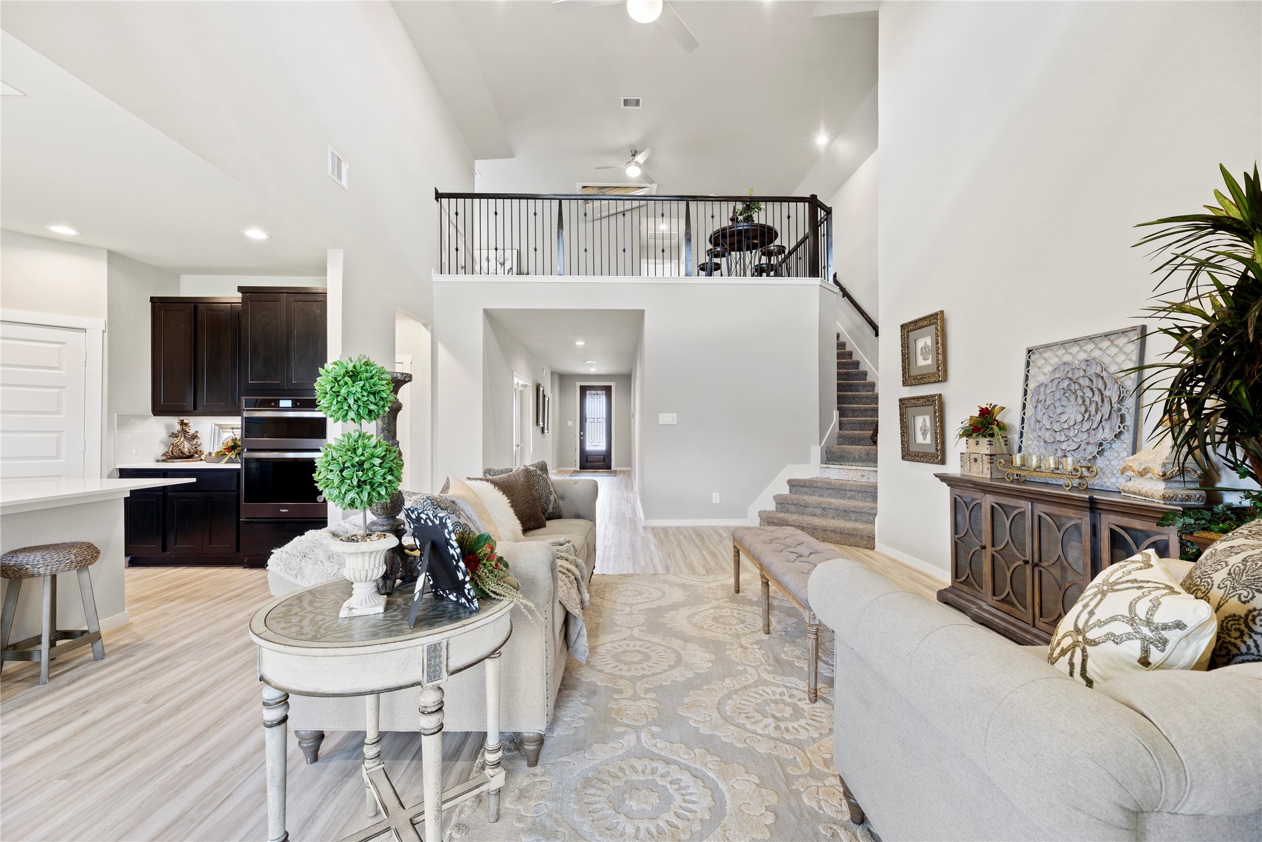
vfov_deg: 81.2
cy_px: 421
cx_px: 631
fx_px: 491
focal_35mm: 14
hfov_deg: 104.2
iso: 800
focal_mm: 14
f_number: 8
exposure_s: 1/6
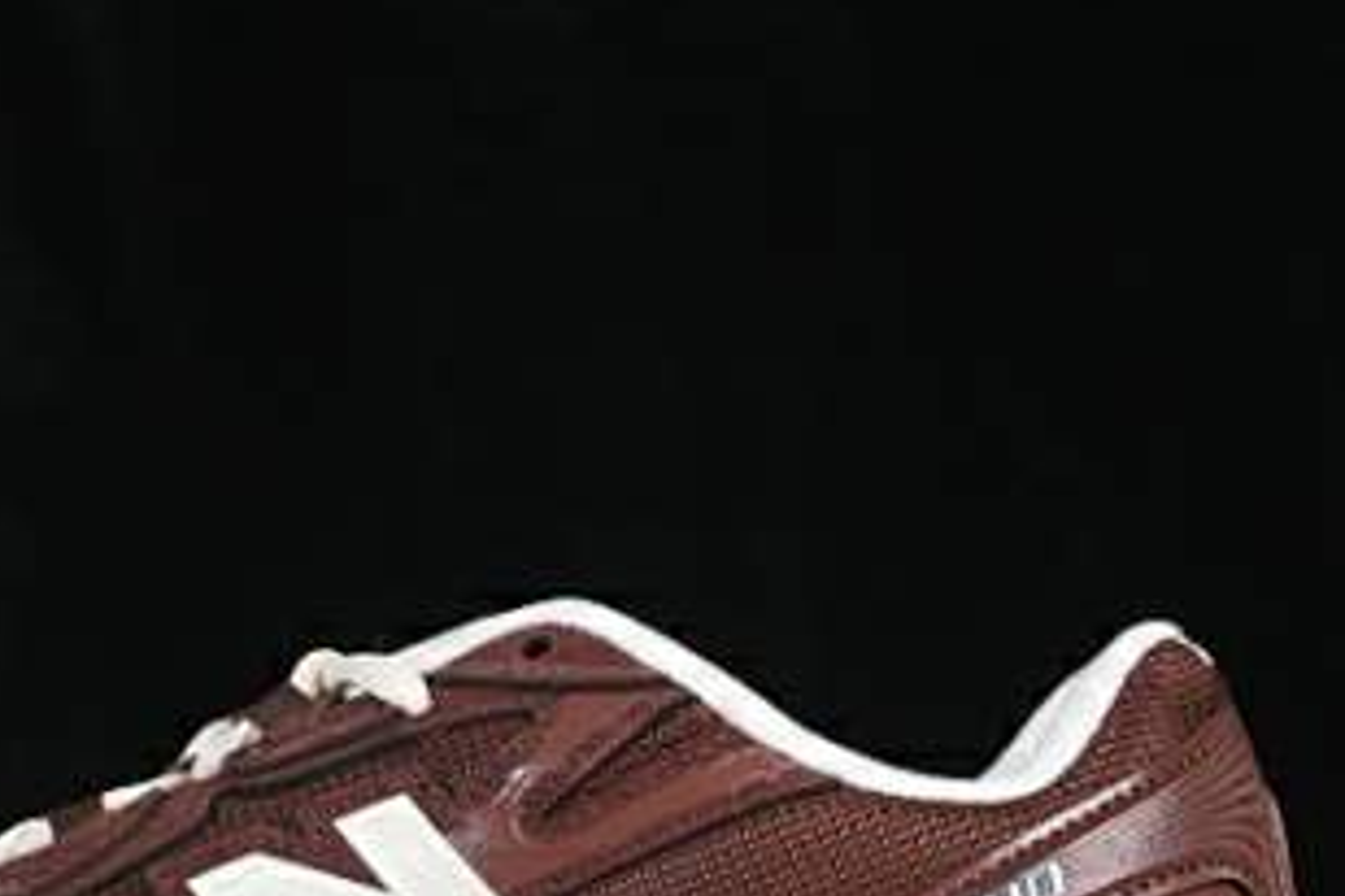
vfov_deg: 7.7
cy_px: 857
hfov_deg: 11.6
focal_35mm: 177
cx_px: 335
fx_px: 6612
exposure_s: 1/60
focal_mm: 50
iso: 160
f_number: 7.1
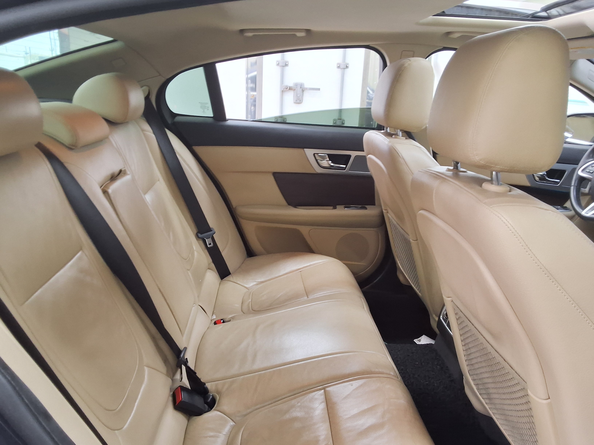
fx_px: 480
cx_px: 297
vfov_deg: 49.7
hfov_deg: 63.4
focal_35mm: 28
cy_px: 222
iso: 80
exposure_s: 1/40
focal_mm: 2.91
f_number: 1.9
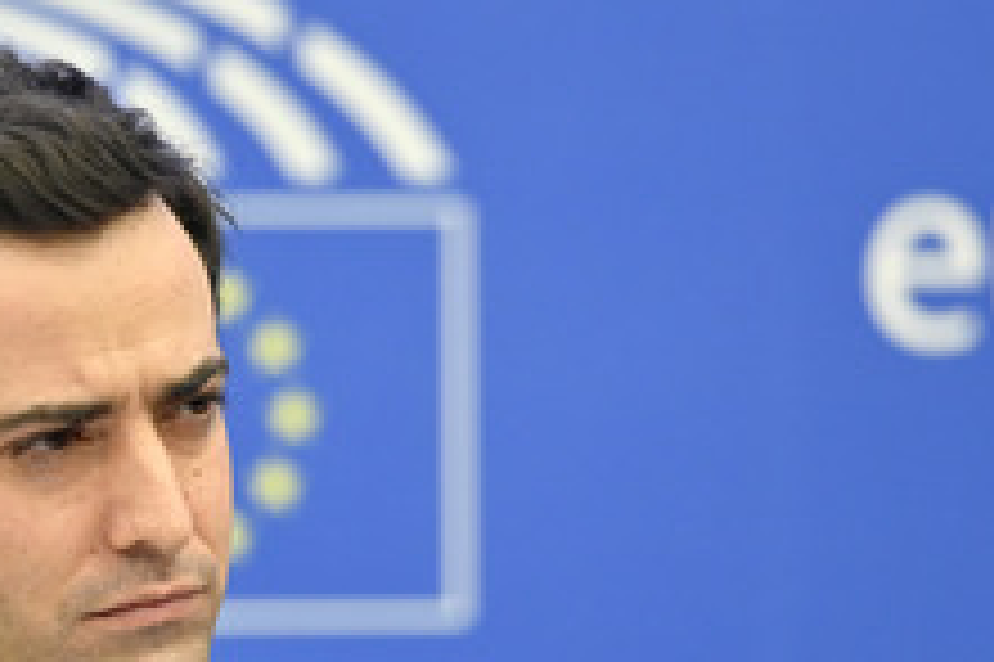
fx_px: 11257
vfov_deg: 3.4
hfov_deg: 5.0
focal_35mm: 408
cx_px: 70
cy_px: 653
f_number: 2.8
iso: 1250
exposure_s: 1/250
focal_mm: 200
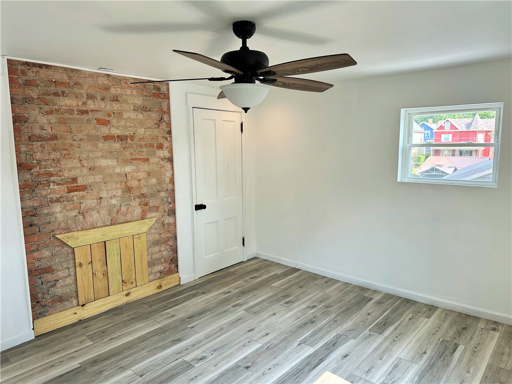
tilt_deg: -3.7
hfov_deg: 71.6
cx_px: 256
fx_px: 355
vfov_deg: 56.8
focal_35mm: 24
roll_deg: +0.5
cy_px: 192
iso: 100
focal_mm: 6.86
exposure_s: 1/163
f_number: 1.78
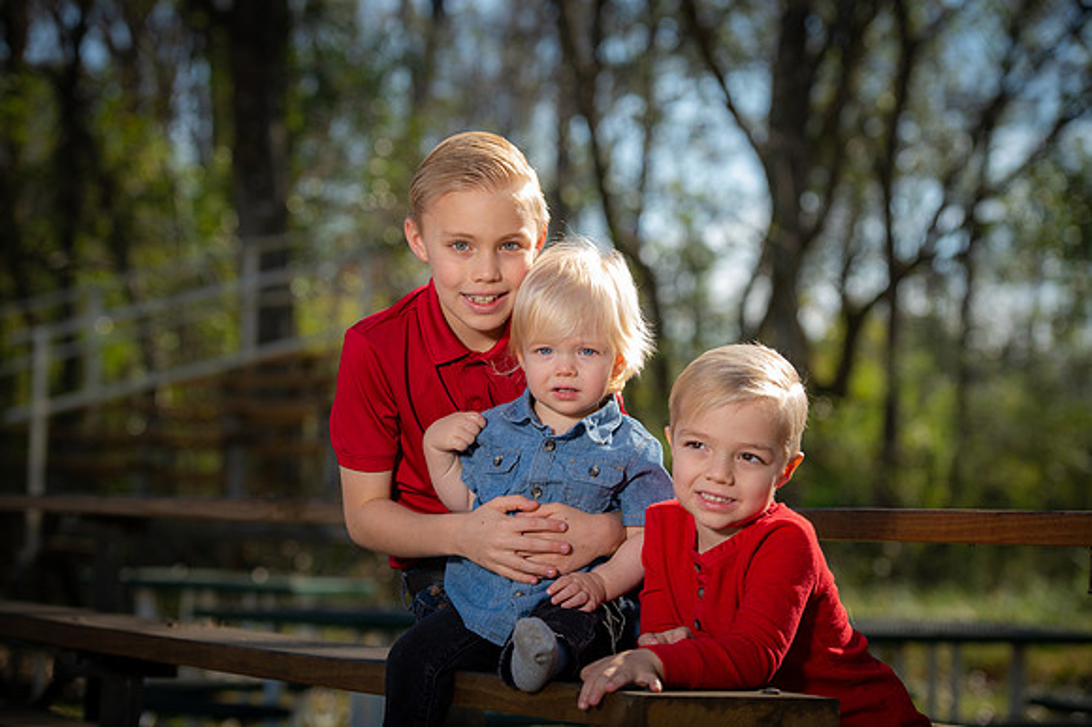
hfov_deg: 20.4
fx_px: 3031
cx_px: 546
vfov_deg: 13.7
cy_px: 364
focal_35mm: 100
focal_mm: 100
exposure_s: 1/250
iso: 50
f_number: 4.5
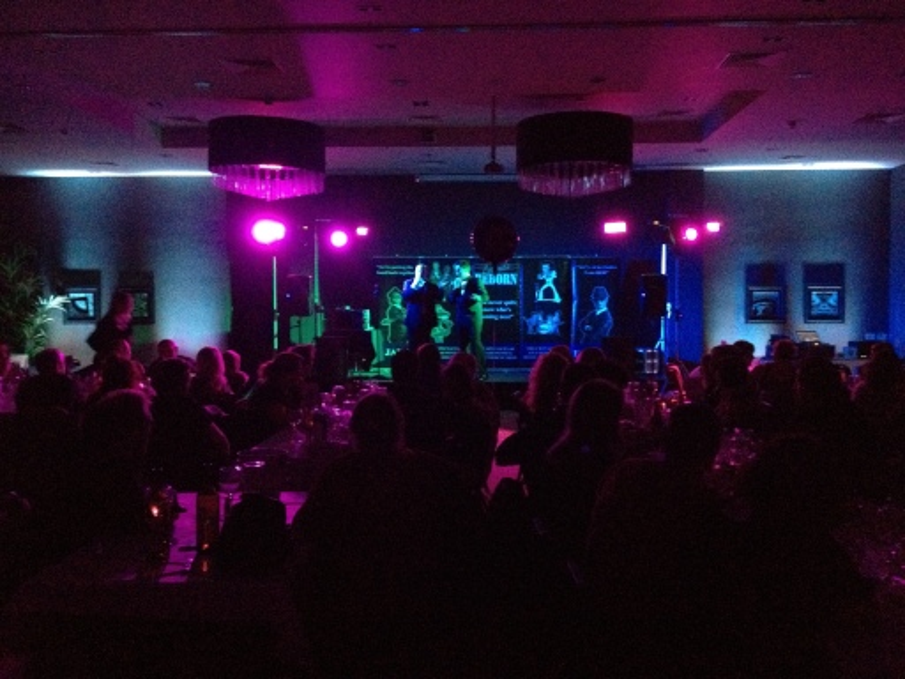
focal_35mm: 35
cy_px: 340
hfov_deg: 52.6
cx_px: 452
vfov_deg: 40.7
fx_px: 915
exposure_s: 1/15
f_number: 2.4
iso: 800
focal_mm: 4.28
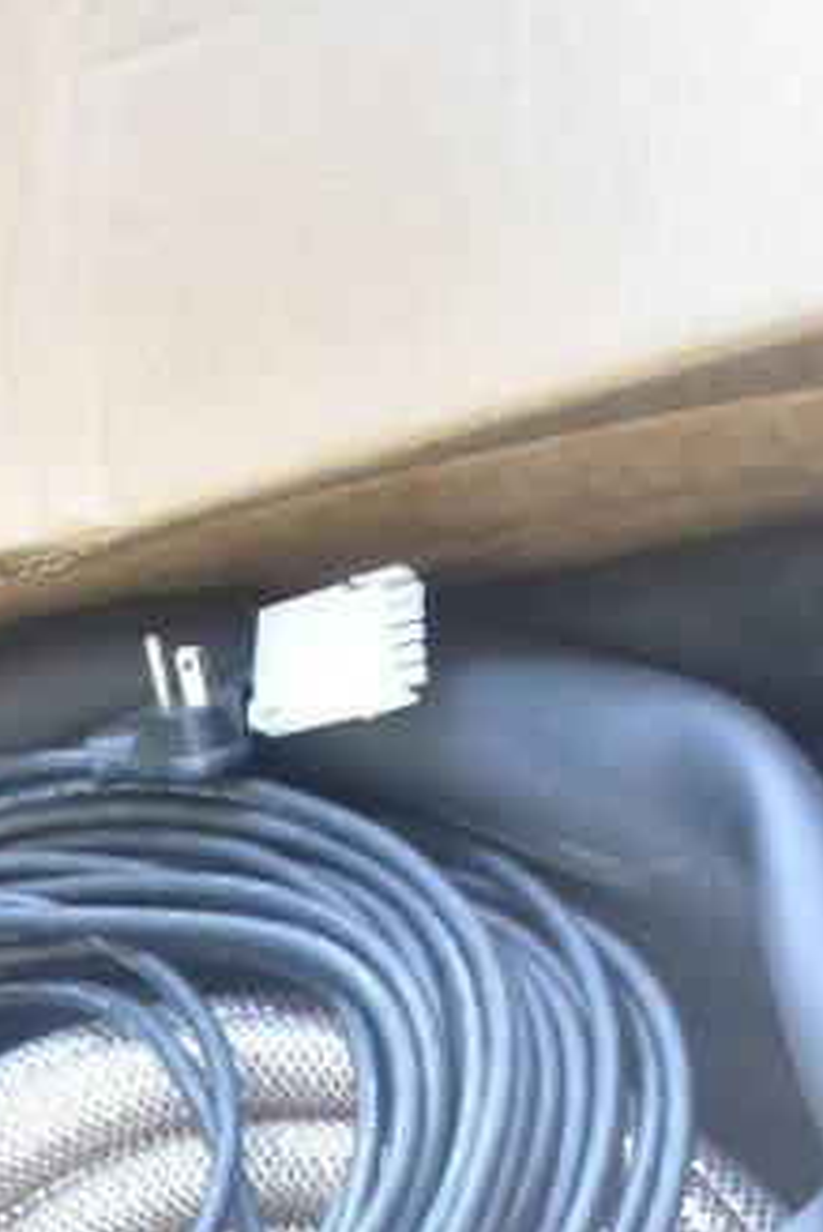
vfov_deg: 16.0
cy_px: 1581
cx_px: 203
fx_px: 4158
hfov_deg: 11.3
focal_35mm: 121
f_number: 4.2
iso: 1600
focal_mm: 29
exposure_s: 1/50
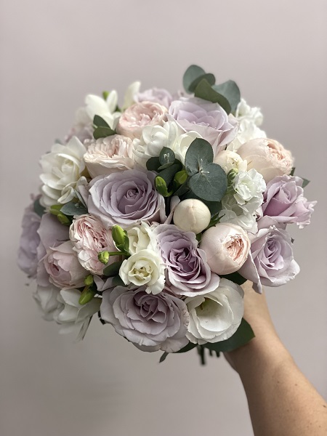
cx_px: 164
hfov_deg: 28.0
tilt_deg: -12.7
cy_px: 218
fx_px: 655
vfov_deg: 36.8
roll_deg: -2.5
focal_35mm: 52
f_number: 2
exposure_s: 1/50
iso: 160
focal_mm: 6
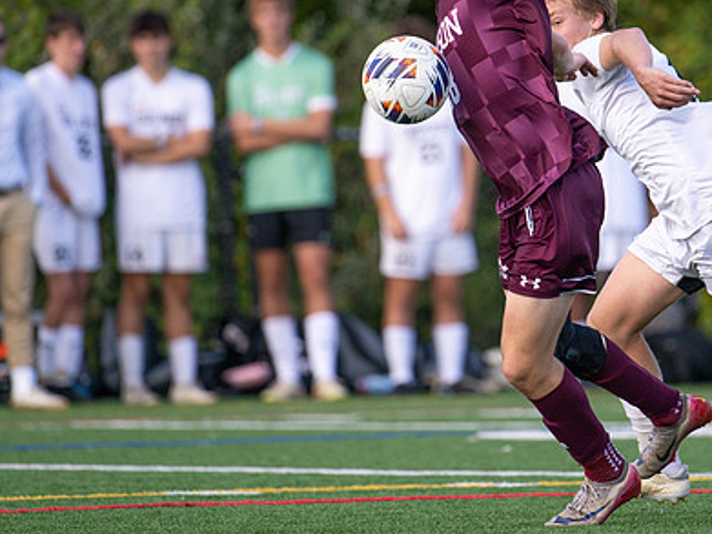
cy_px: 185
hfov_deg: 2.7
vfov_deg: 2.0
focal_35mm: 736
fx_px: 15134
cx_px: 514
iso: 500
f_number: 4.5
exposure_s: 1/1600
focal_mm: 400
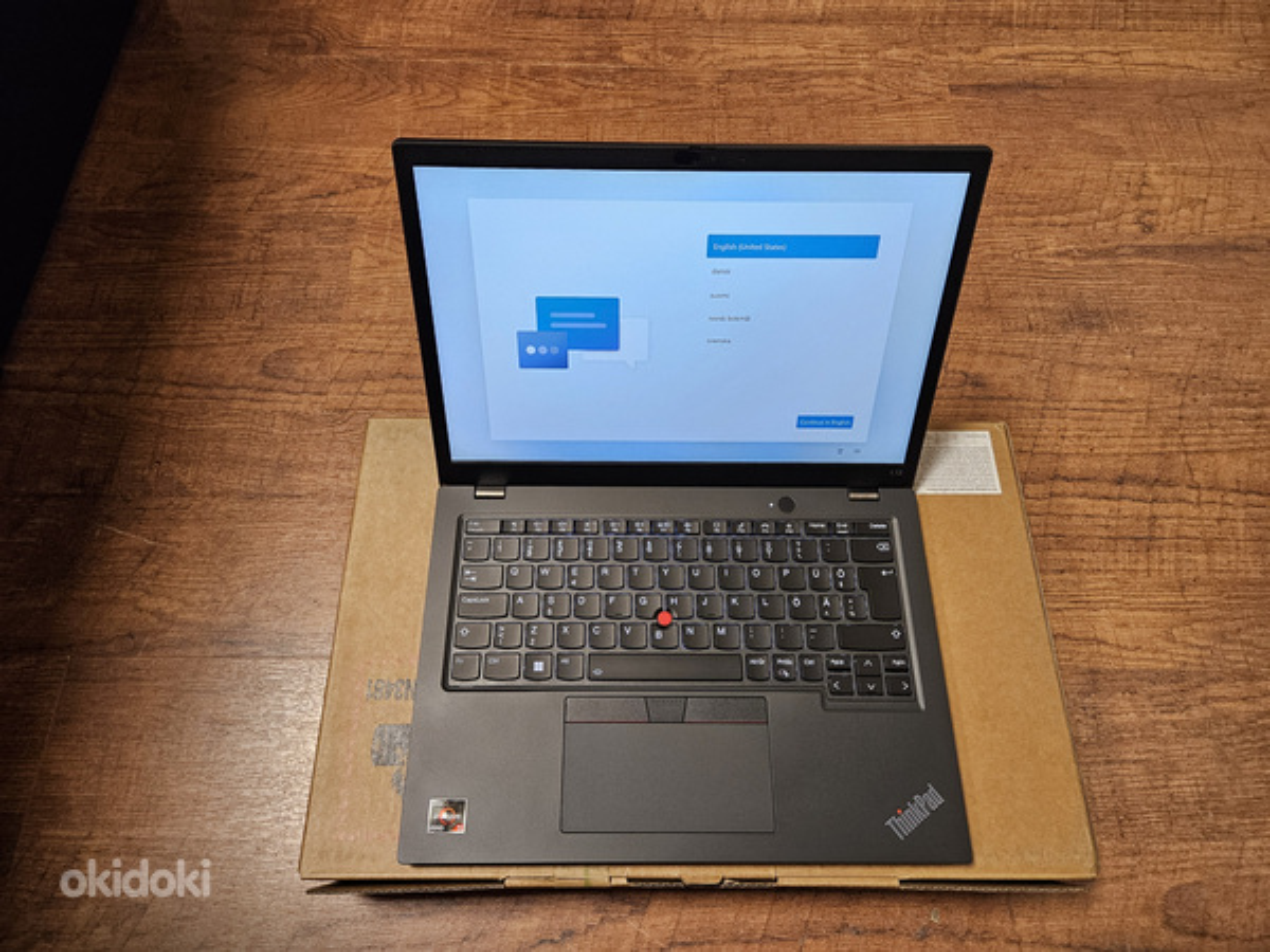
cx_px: 635
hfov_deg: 73.9
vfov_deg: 58.9
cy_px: 476
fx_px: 844
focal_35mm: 23
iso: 320
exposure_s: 1/101
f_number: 1.8
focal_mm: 5.4
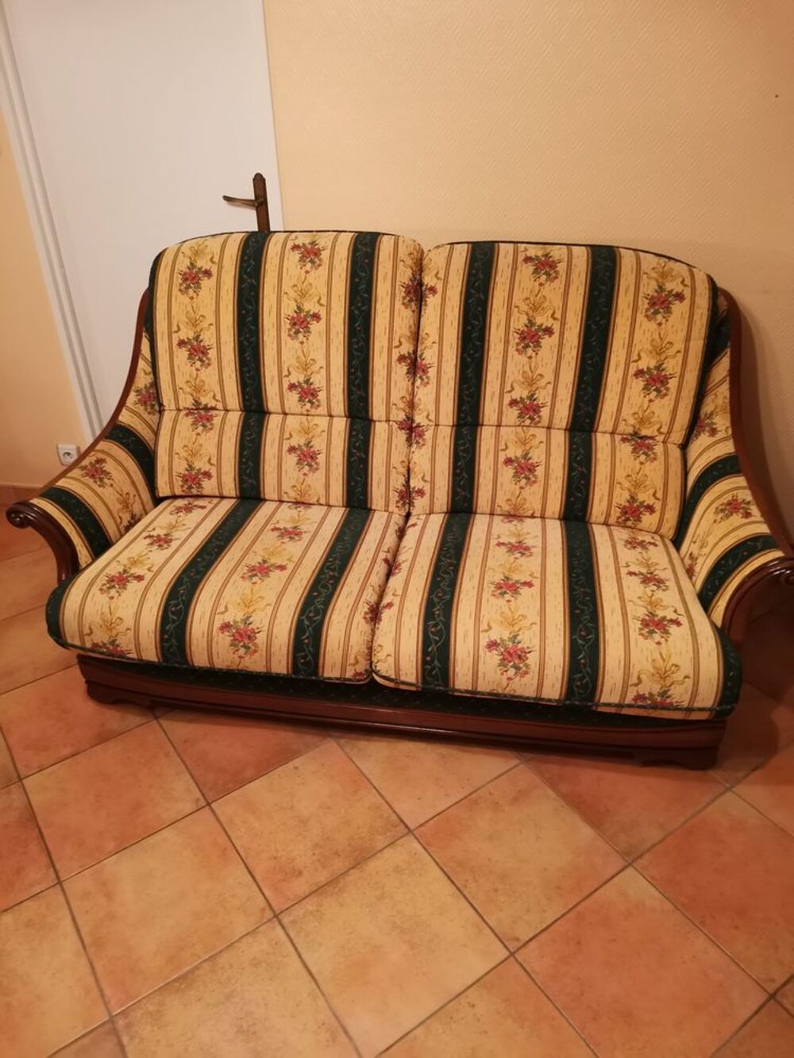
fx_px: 795
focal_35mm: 26
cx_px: 397
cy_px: 529
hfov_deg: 53.1
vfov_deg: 67.3
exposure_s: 1/25
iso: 800
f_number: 1.8
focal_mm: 4.75
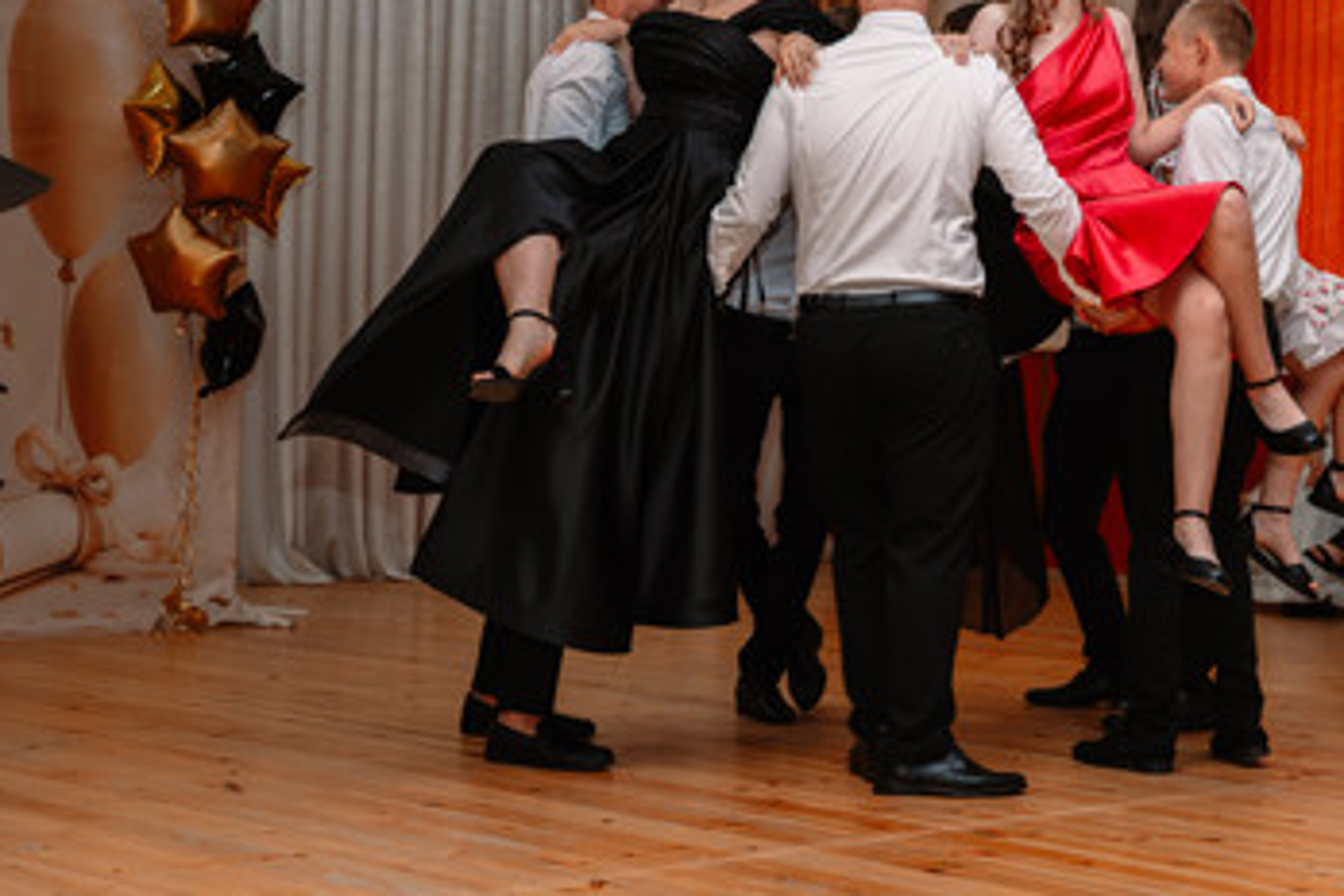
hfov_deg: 28.6
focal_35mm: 70
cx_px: 919
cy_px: 280
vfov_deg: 19.4
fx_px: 2613
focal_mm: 48.7
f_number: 2.8
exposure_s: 1/250
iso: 160
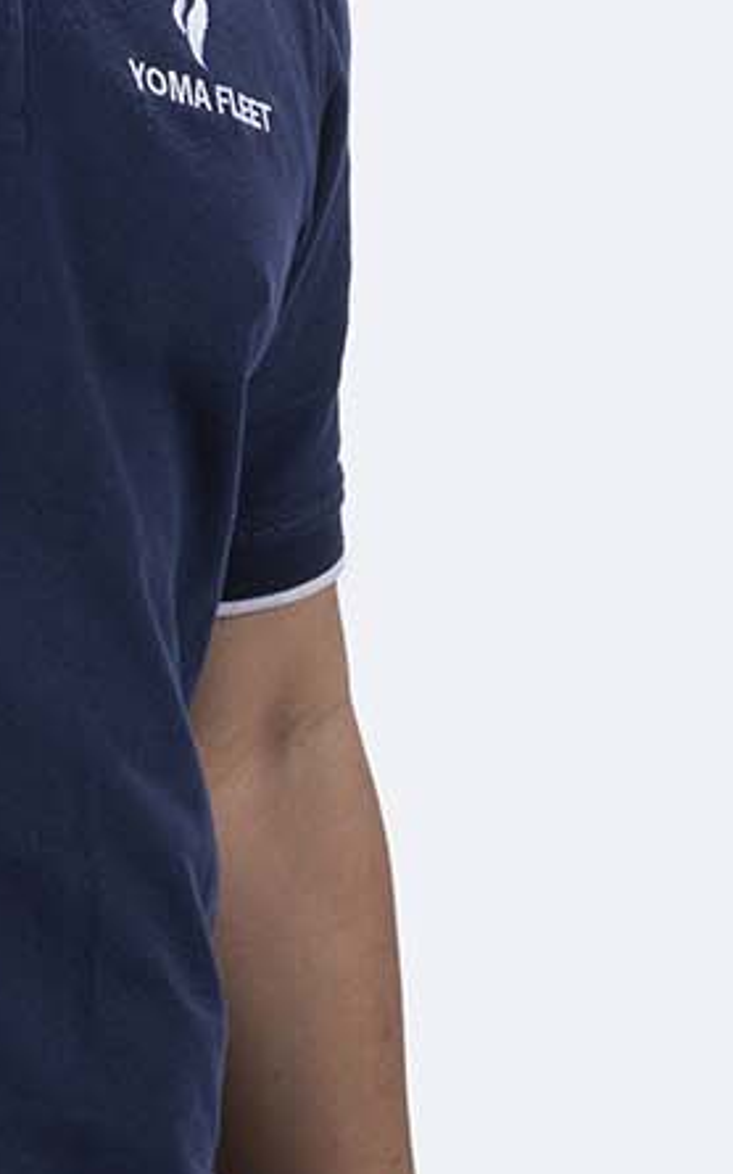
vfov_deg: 6.1
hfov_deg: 3.8
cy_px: 367
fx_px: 11063
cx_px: -211
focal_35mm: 346
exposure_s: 1/250
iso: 100
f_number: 9
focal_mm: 105
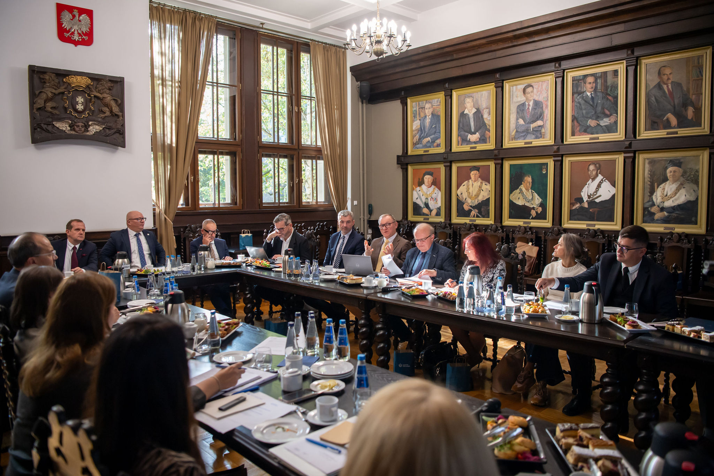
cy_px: 238
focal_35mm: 28
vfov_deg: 46.4
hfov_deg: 65.5
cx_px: 357
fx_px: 555
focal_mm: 28
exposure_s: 1/400
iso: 2200
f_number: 2.8
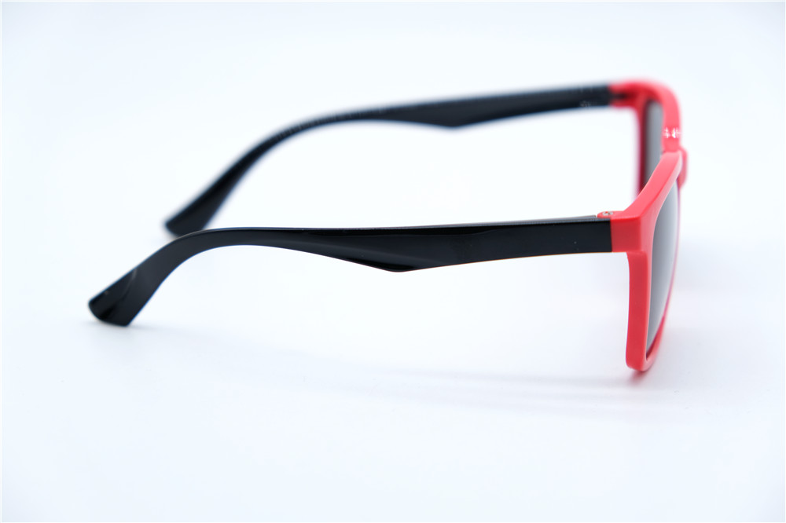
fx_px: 1811
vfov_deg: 16.4
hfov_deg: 24.5
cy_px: 262
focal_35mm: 83
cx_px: 393
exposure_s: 1/240
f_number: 4.5
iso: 160
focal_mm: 55
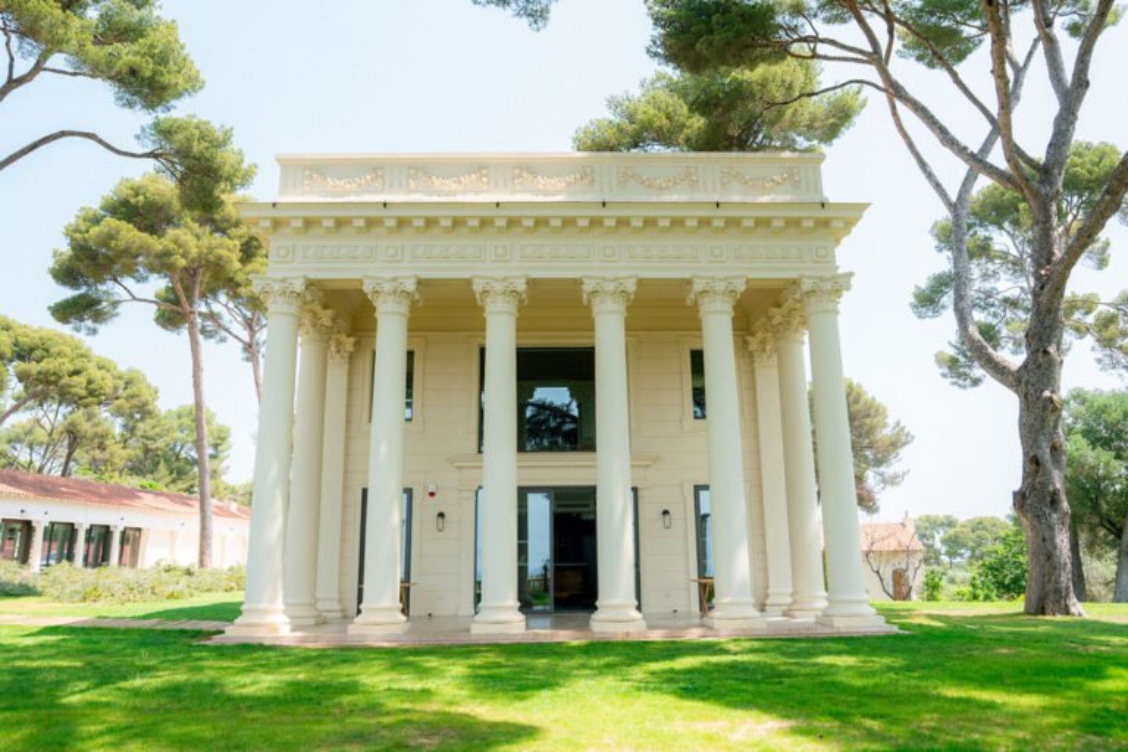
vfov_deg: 52.8
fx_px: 758
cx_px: 564
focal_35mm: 24
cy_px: 376
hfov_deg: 73.3
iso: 640
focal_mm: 24
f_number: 3.2
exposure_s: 1/4000
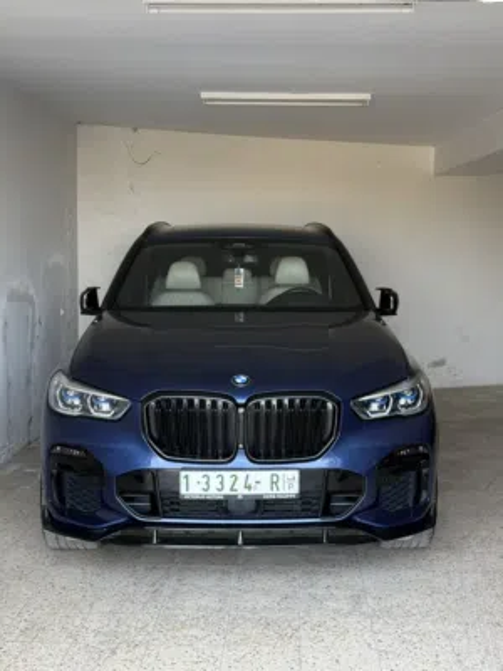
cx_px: 252
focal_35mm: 48
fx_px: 930
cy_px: 336
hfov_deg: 30.3
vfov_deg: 39.7
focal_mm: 6.76
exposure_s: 1/204
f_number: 1.78
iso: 200
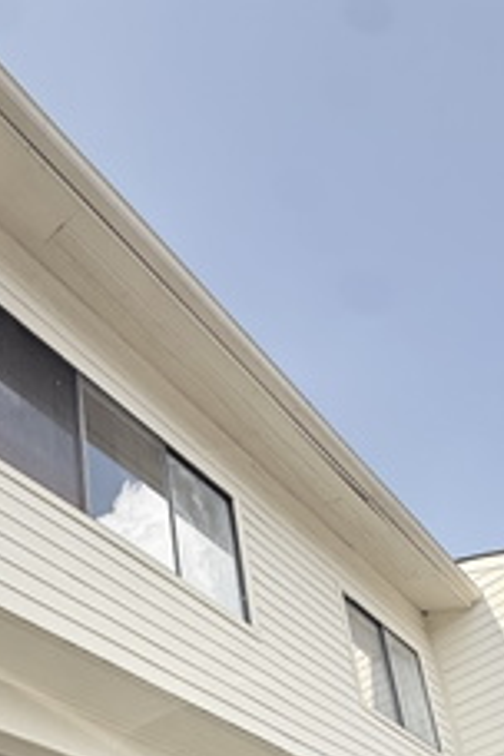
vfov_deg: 41.1
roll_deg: +4.3
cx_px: 159
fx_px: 714
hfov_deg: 38.3
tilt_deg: +19.8
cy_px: 880
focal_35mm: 34
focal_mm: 2.22
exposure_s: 1/574
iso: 50
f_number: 2.2
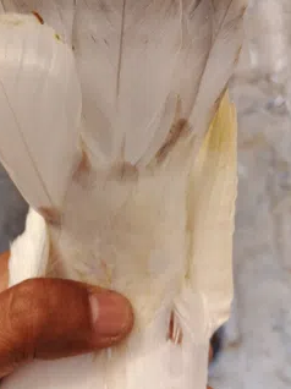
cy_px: 171
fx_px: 382
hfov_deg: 41.4
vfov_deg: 53.9
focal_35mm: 34
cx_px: 109
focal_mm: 4.11
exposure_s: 1/100
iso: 213
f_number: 1.6
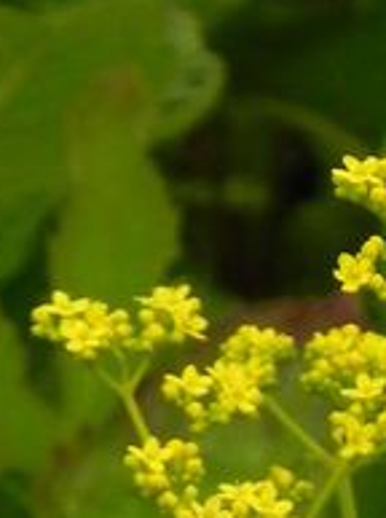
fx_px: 10010
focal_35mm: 671
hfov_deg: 2.2
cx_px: 673
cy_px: 682
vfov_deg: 3.0
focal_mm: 28.8
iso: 160
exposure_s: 1/500
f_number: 5
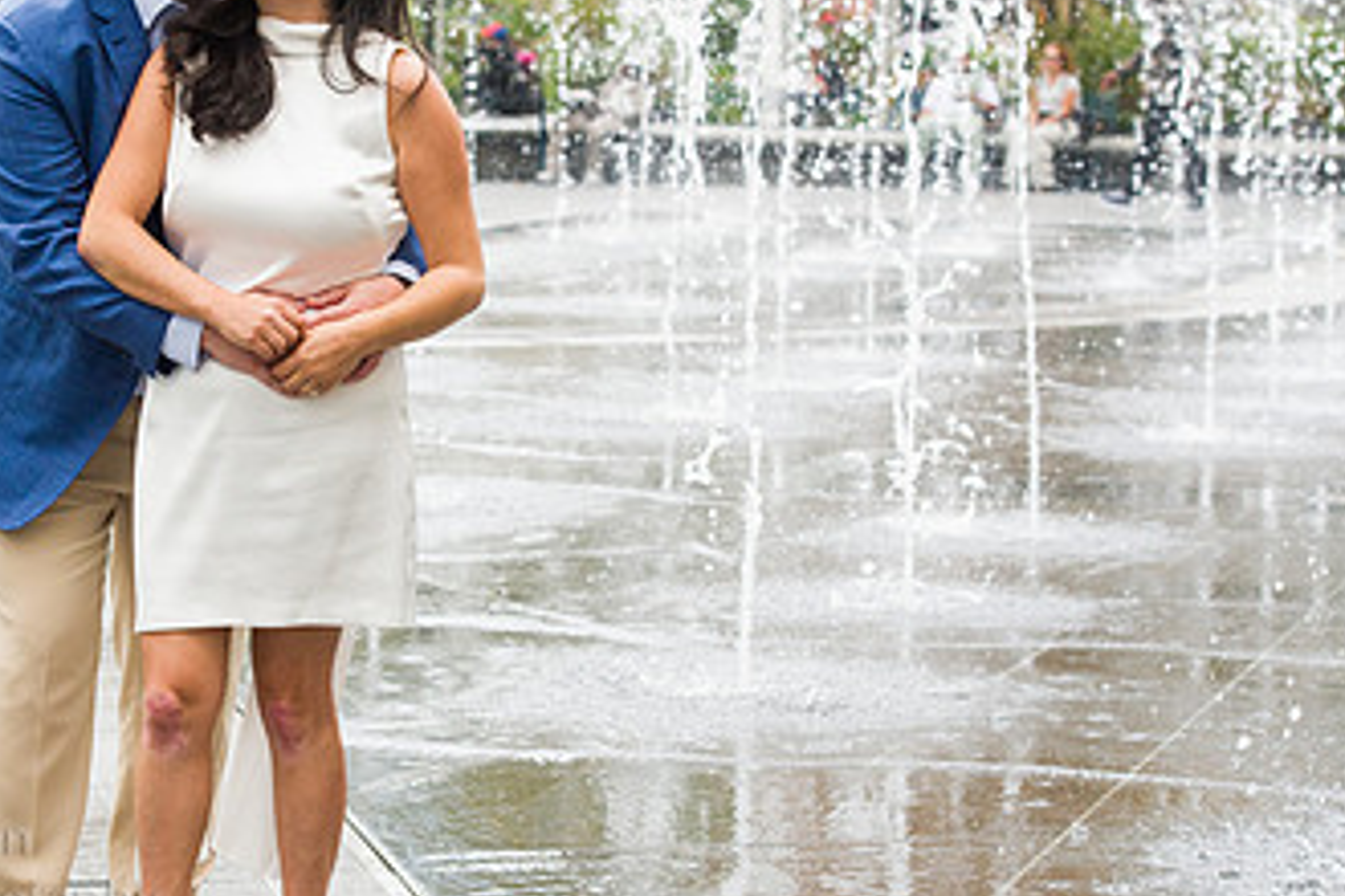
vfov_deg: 11.1
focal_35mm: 123
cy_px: 365
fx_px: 4595
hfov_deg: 16.6
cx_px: 489
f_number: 5
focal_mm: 70
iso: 800
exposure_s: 1/500
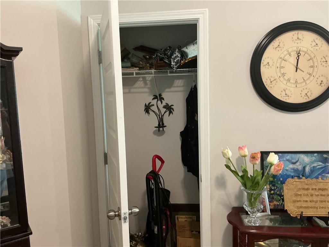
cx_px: 164
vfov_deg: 48.2
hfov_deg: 61.7
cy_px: 124
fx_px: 276
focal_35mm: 29
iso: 200
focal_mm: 3
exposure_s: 1/40
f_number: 1.8
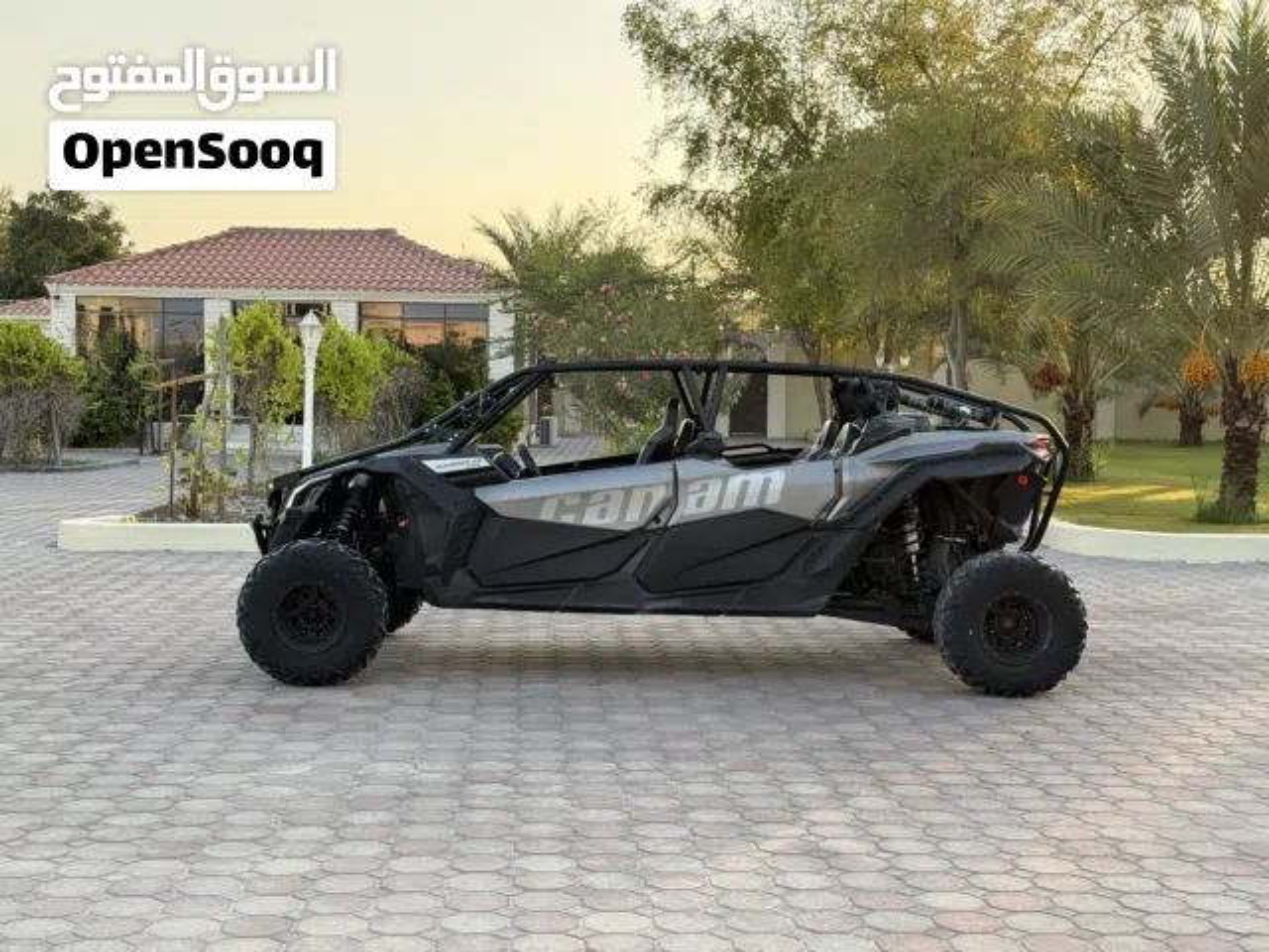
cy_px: 476
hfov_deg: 39.7
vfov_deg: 30.3
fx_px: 1760
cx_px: 634
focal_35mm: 48
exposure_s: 1/396
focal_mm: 6.76
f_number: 1.78
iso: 100
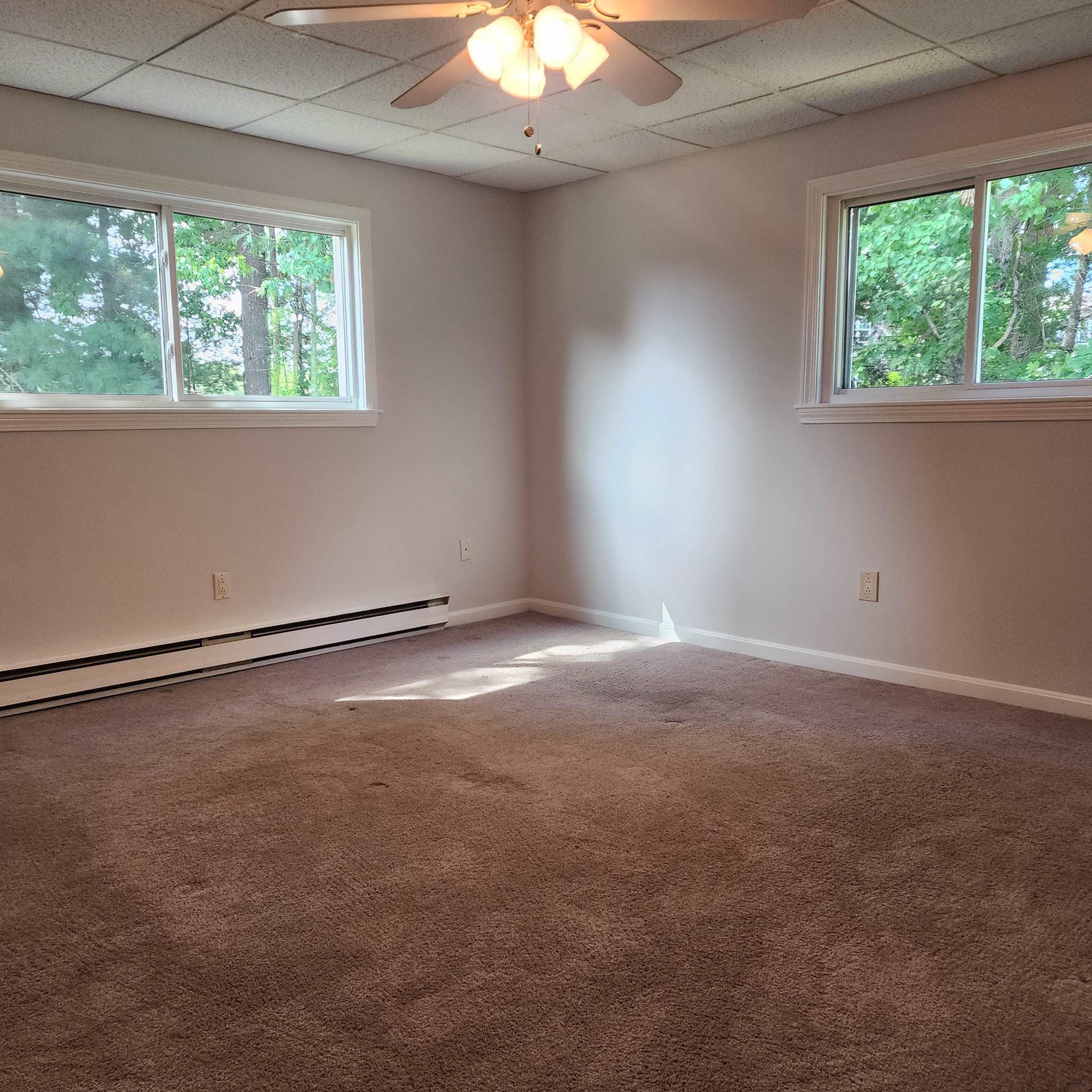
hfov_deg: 57.3
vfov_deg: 57.3
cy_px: 547
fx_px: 999
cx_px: 515
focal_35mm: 28
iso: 160
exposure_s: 1/120
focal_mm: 6.4
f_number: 1.8
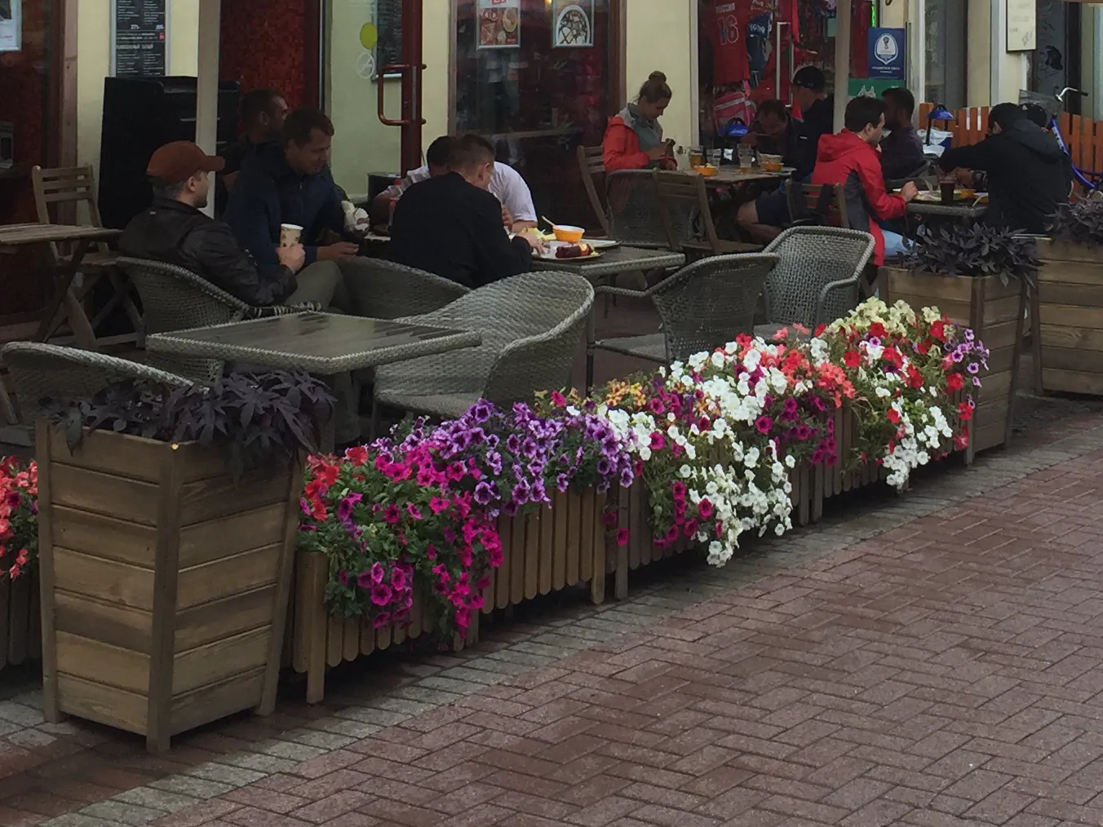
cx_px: 731
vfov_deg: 20.3
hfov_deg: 27.6
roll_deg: -2.0
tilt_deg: -0.5
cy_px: -25
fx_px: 2230
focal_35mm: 70
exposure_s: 1/608
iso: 32
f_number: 2.2
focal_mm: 4.15
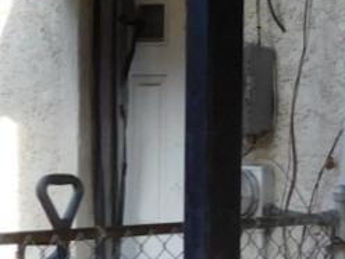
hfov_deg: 11.6
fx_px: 1445
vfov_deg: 10.1
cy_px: 276
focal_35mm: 145
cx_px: 779
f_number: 3.4
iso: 125
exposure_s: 1/320
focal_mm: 4.5
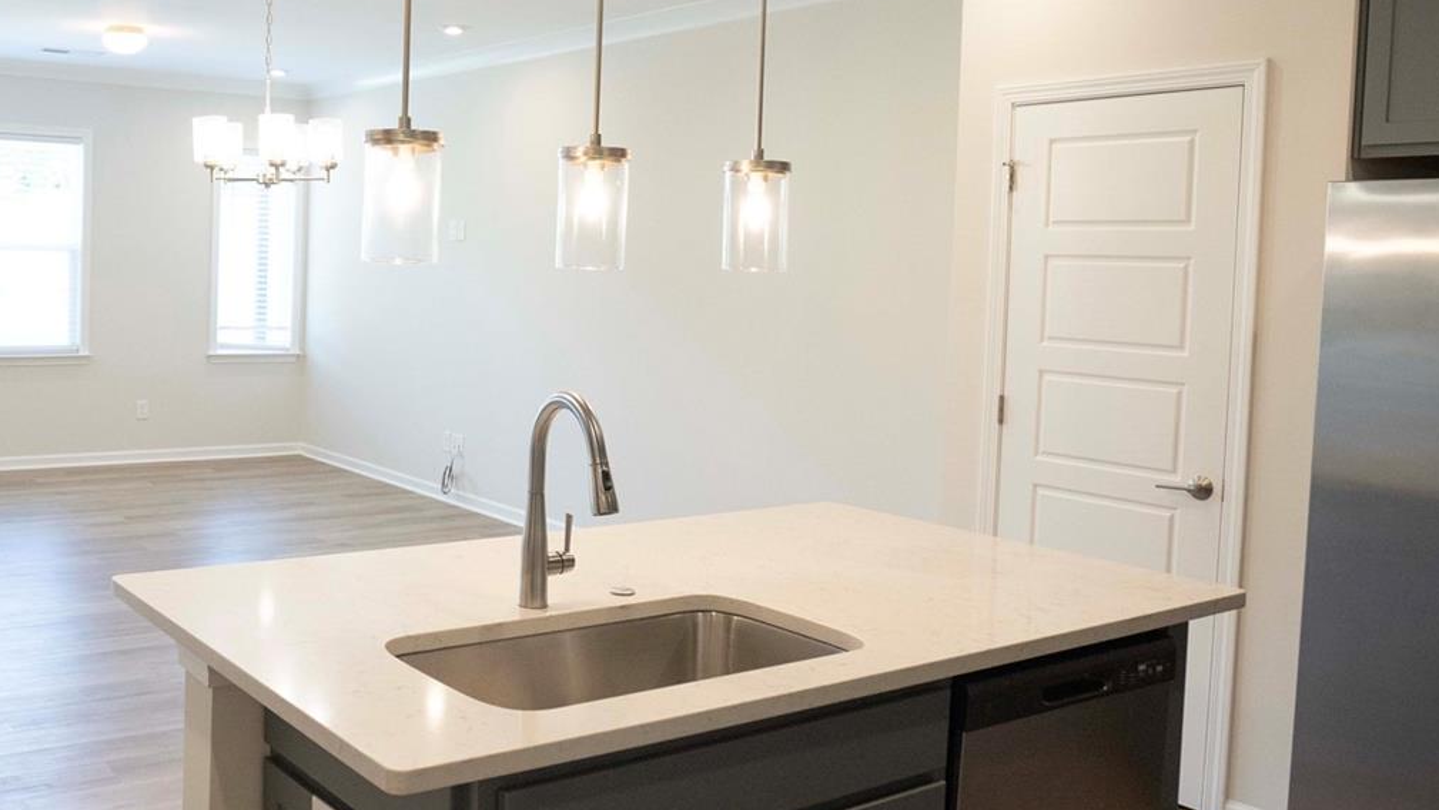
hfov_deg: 56.1
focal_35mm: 34
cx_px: 421
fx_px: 1298
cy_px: 334
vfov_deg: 34.6
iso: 1000
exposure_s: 1/200
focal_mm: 16
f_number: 4
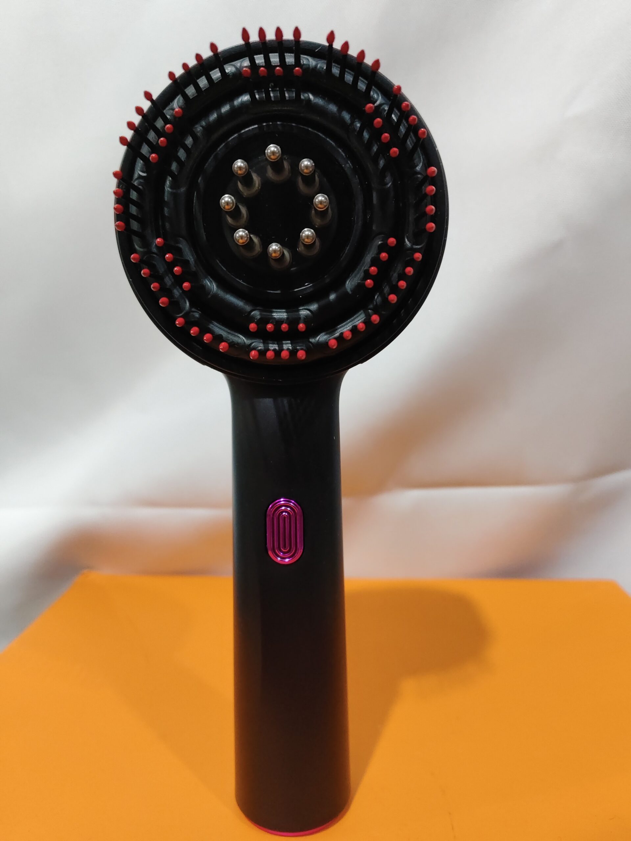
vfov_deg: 73.9
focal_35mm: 23
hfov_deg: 58.9
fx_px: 559
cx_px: 316
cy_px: 420
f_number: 1.88
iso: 782
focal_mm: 5.56
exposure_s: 1/100
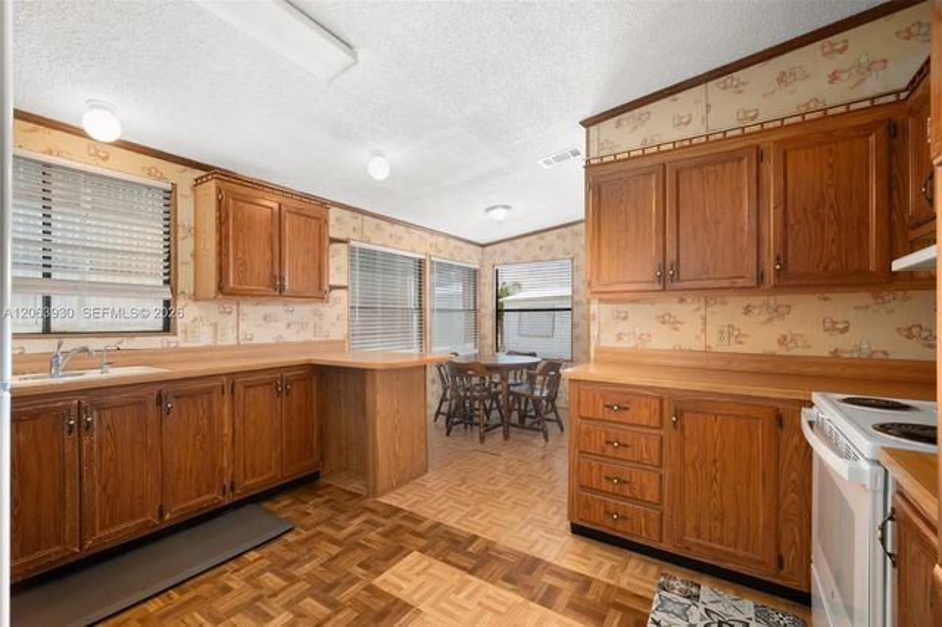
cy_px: 314
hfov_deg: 100.4
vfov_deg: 77.3
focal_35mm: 15
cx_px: 471
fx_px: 392
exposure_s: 1/2.5
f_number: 11
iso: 400
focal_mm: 15
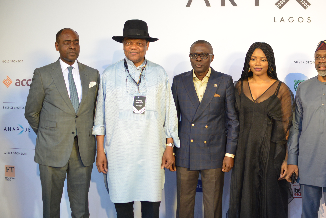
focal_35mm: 50
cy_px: 126
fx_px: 453
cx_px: 205
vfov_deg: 27.0
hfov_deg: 39.3
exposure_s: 1/125
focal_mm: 35
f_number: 2.8
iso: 2000
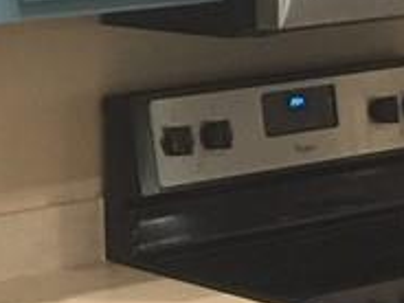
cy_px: 158
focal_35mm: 161
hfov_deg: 12.1
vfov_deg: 9.2
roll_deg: +0.7
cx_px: -46
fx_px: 1879
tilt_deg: -8.6
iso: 125
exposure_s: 1/15
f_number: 2.2
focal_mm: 4.15
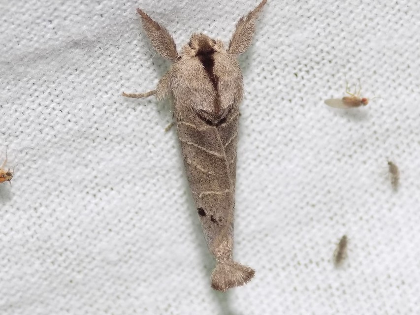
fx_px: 1432
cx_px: 210
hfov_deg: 16.7
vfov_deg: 12.6
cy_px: 158
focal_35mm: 118
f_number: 4.8
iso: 200
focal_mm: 20.9
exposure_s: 1/30
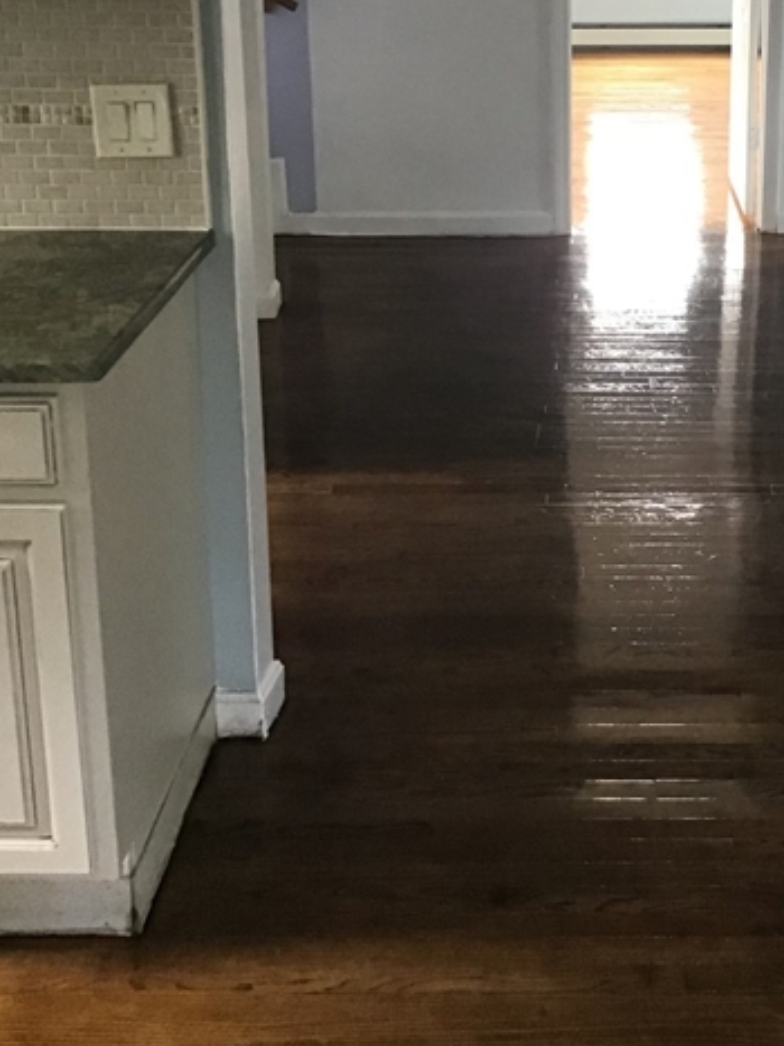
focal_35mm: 51
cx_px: 594
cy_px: 211
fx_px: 1541
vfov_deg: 36.3
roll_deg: -0.2
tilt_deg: -14.9
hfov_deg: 28.1
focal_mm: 3.3
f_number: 2.4
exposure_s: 1/33
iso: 160
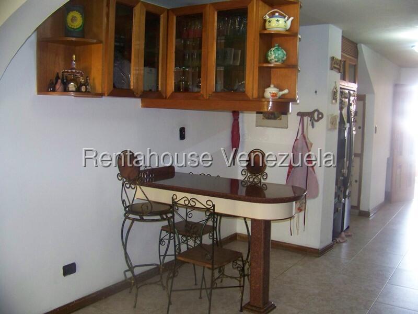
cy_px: 157
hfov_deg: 51.4
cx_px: 209
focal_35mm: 36
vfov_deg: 39.7
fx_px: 435
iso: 200
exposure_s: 1/30
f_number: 2.8
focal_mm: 5.85
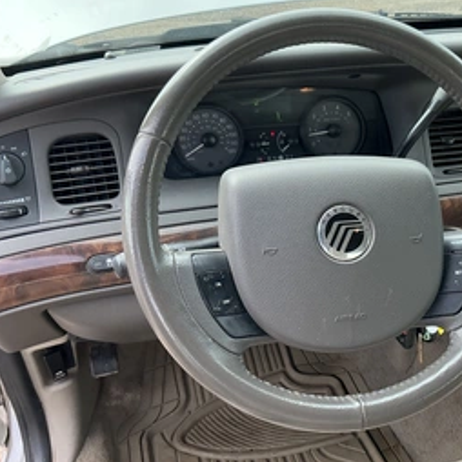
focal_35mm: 39
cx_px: 329
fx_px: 589
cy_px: 222
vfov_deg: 42.8
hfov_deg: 41.9
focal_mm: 3
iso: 32
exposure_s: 1/154
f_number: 1.8
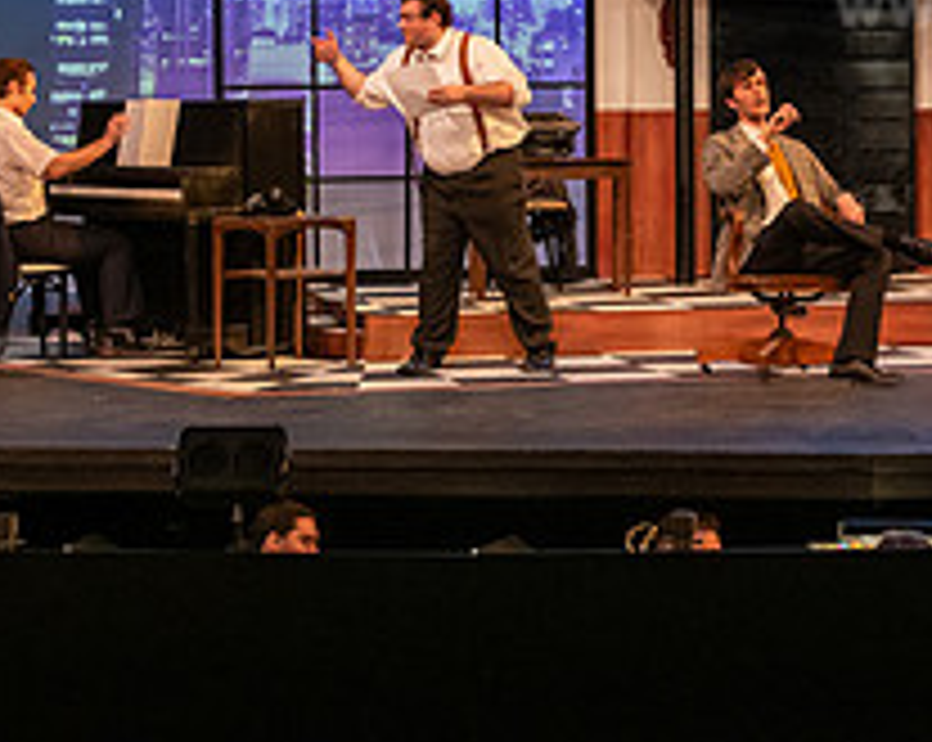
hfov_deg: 16.6
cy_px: 101
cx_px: 630
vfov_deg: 13.2
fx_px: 3195
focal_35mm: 116
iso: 2500
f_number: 3.5
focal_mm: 44
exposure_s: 1/200
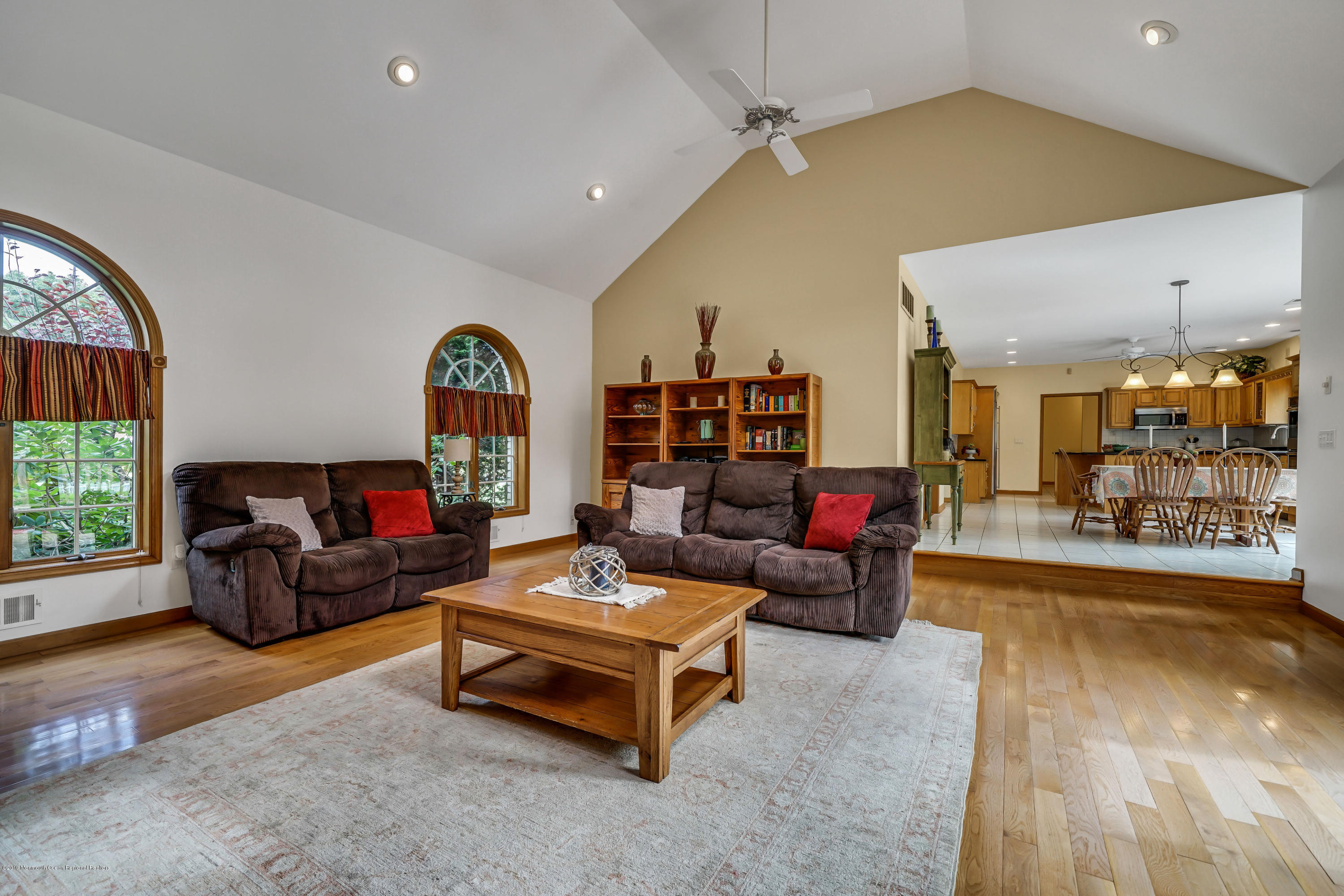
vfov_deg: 77.3
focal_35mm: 15
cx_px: 672
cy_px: 448
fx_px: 560
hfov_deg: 100.4
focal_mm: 15
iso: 400
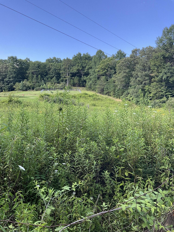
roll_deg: +0.0
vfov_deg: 61.7
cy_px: 116
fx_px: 194
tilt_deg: +1.3
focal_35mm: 29
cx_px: 87
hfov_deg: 48.2
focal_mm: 3
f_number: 1.8
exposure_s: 1/154
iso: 20
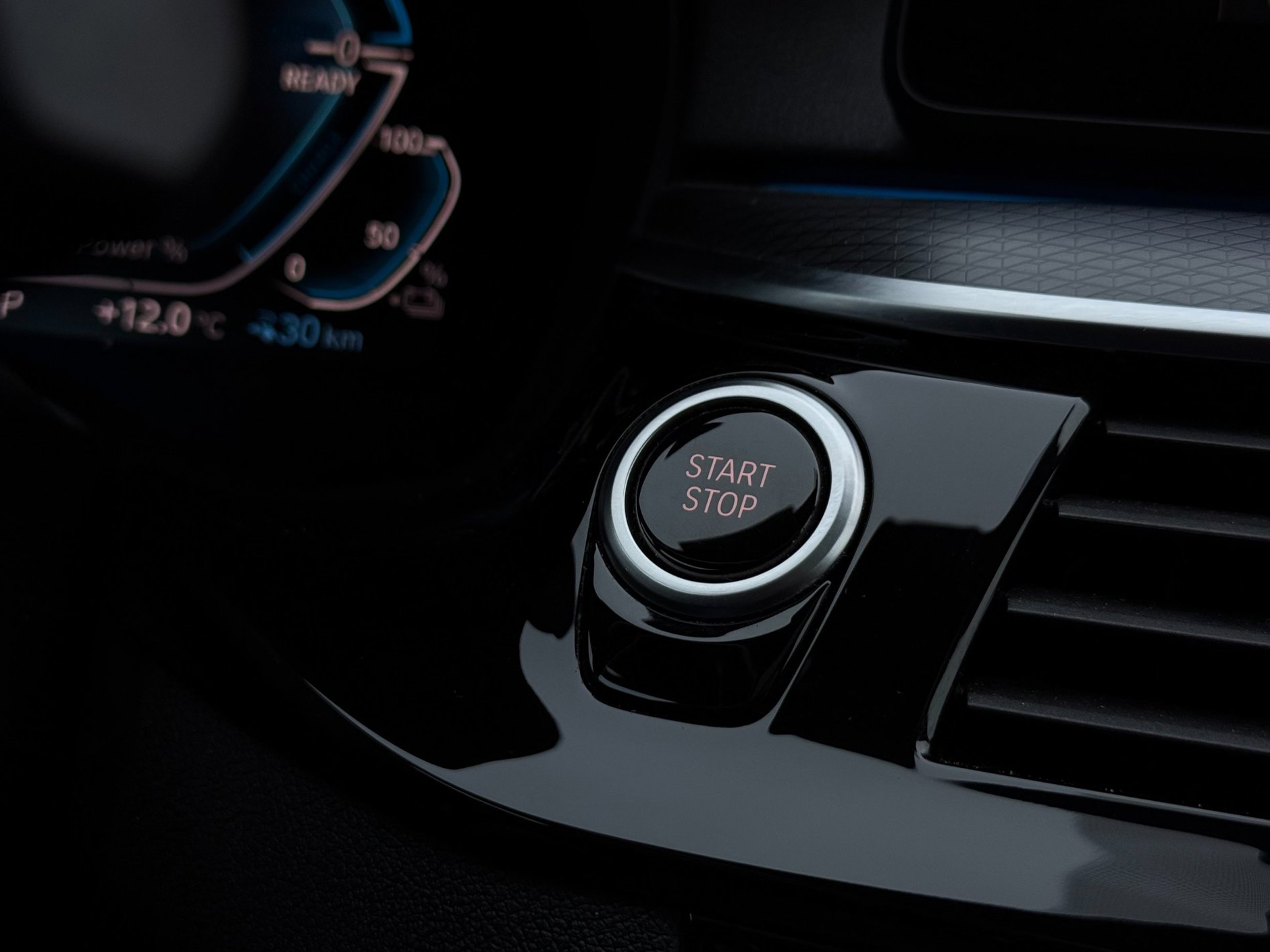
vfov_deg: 29.7
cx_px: 635
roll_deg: -3.6
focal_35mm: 49
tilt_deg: -12.5
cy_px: 476
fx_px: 1798
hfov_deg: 38.9
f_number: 1.78
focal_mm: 6.76
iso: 100
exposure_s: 1/64
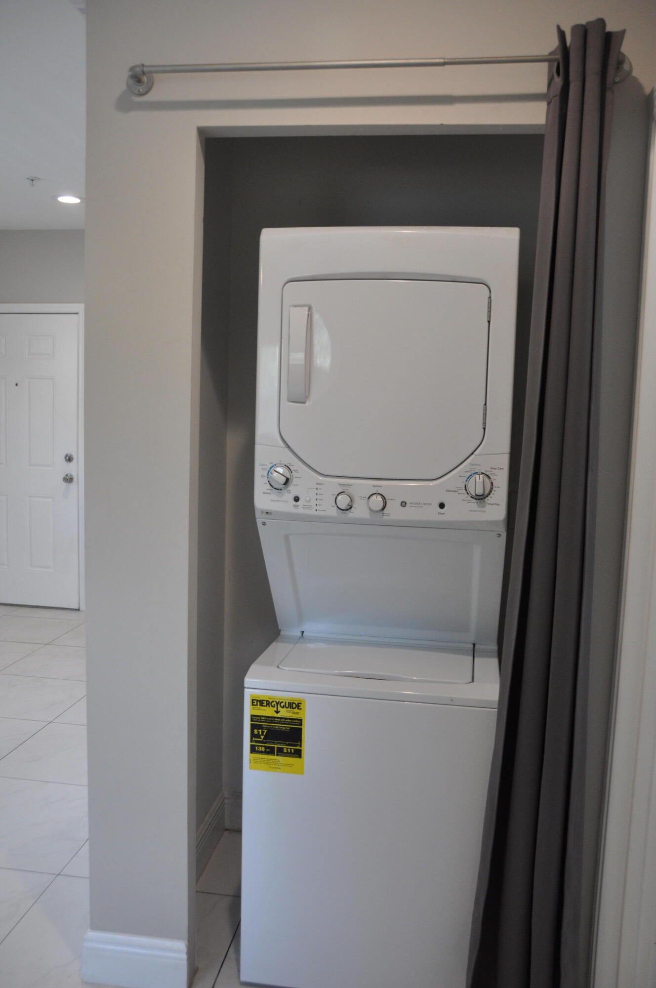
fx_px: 904
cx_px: 328
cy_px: 494
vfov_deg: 57.3
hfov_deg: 39.9
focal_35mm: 33
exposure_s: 1/60
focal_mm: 22
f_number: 4
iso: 560
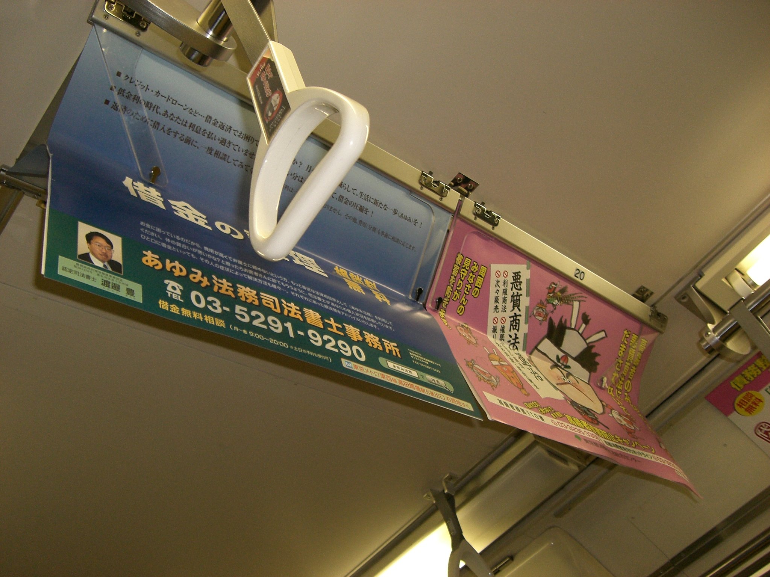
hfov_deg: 49.0
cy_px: 288
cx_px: 385
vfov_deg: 37.7
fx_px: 845
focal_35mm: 38
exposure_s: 1/60
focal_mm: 6.2
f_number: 2.7
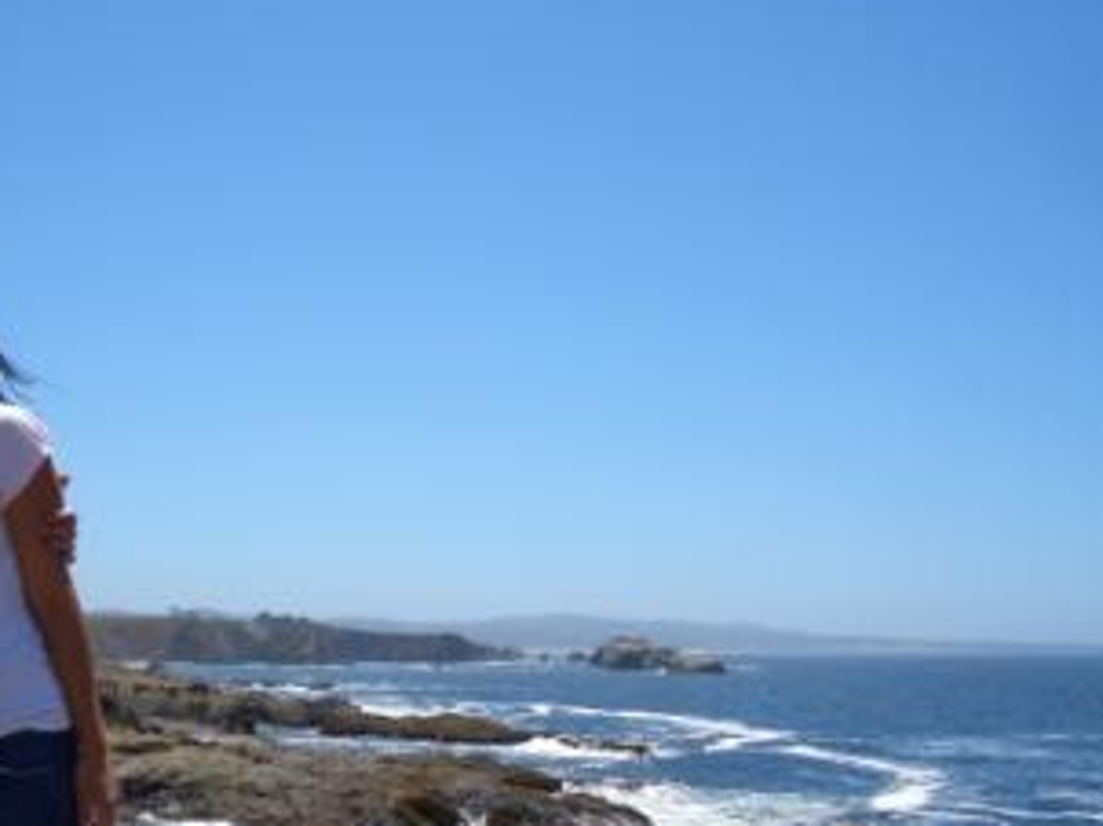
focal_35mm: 52
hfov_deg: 36.2
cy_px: 559
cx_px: 310
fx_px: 1656
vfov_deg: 27.8
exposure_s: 1/640
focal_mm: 5.8
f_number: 4.3
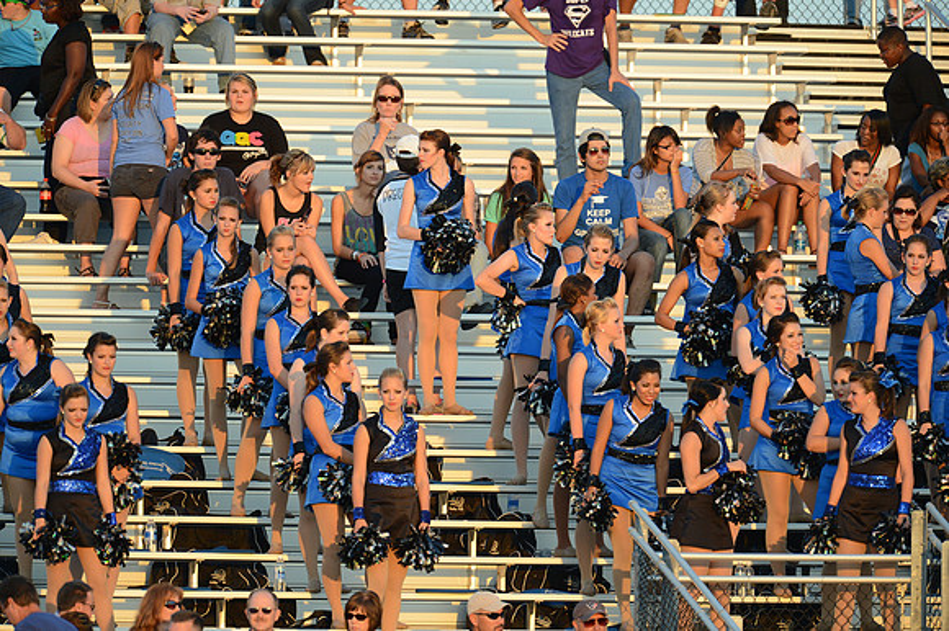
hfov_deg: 3.8
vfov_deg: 2.5
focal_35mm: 550
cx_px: 474
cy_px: 316
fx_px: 14490
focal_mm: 550
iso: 1250
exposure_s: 1/1600
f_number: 4
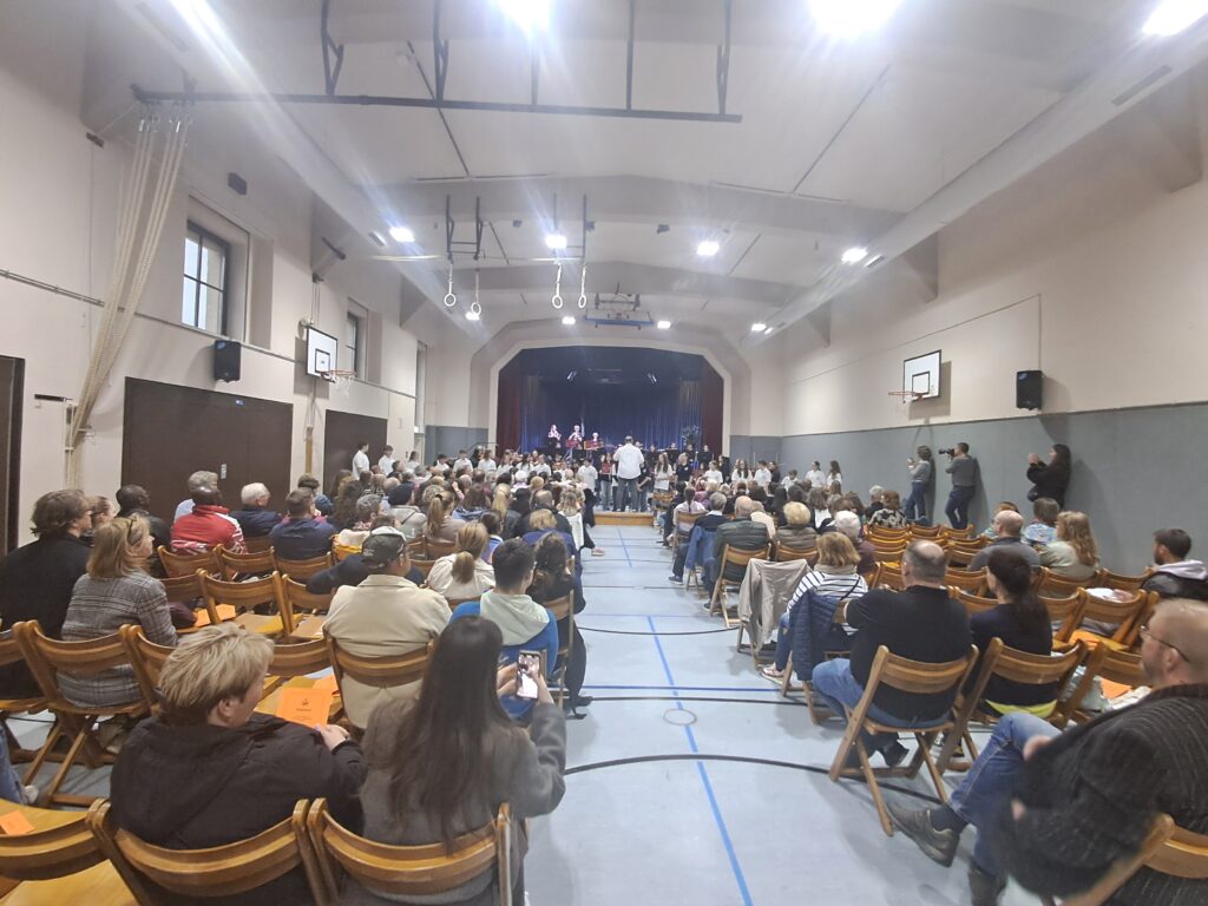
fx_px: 558
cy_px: 453
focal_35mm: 16
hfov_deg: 94.5
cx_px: 604
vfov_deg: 78.1
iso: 200
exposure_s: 1/25
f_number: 2.2
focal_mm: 1.64
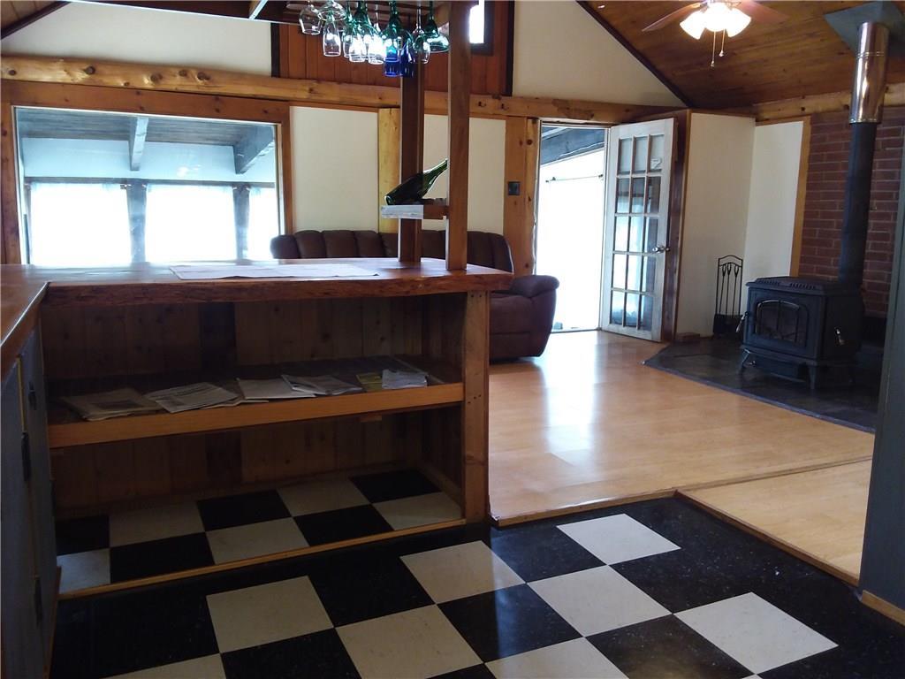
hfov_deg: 65.3
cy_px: 340
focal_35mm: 27
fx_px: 706
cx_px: 452
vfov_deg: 51.4
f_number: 1.9
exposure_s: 1/30
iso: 64
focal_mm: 2.91
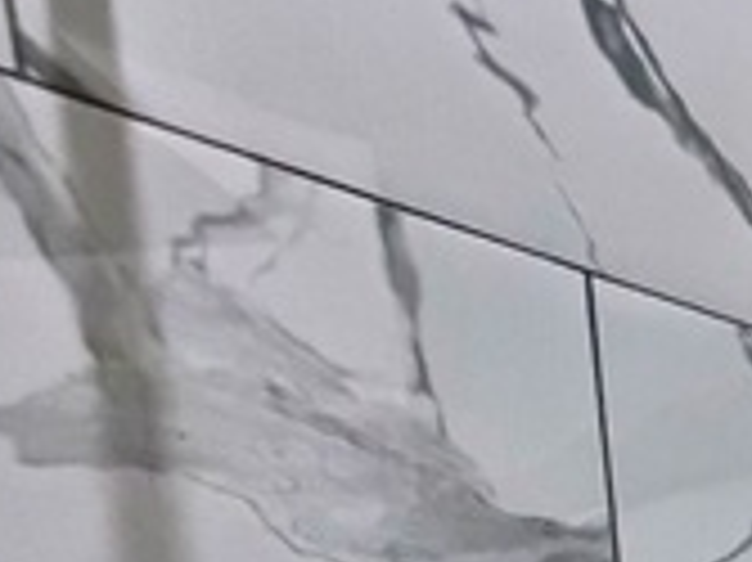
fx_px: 1216
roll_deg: -0.8
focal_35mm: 56
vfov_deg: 18.7
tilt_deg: -11.5
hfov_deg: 20.4
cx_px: 1434
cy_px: 1066
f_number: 2.2
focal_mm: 2.22
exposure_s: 1/60
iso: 800
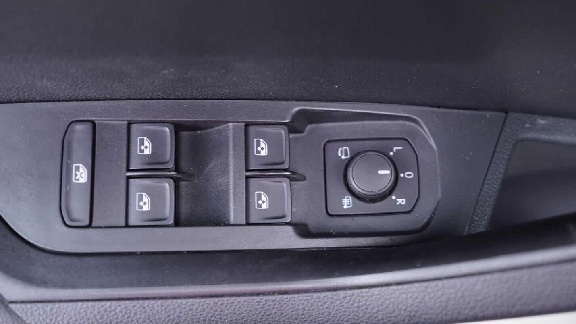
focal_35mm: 38
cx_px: 287
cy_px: 152
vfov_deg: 31.2
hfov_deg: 52.8
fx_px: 580
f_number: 2.8
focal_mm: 24
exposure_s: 1/40
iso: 500
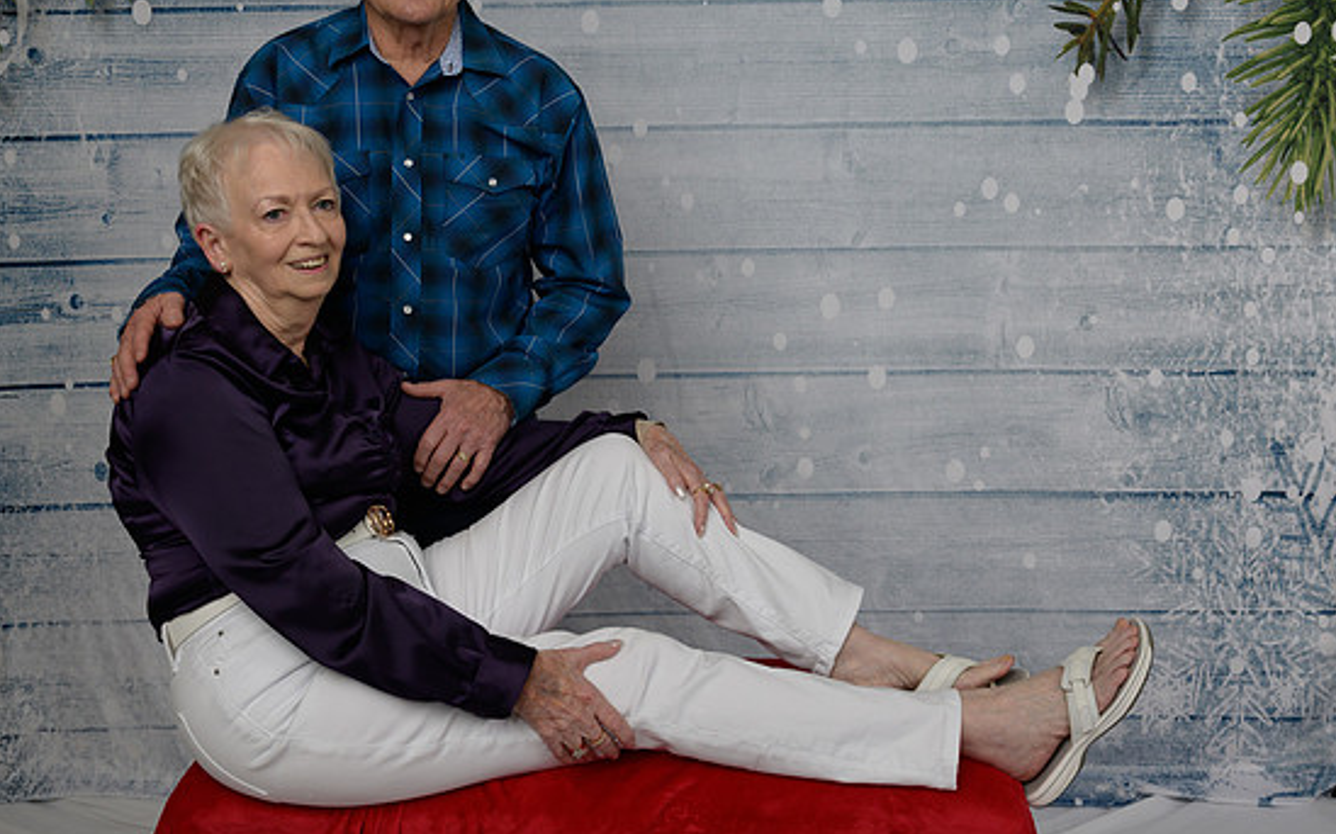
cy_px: 299
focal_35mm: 41
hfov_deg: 48.2
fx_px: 1493
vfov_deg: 31.1
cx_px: 640
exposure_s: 1/125
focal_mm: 32
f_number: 10
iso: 400
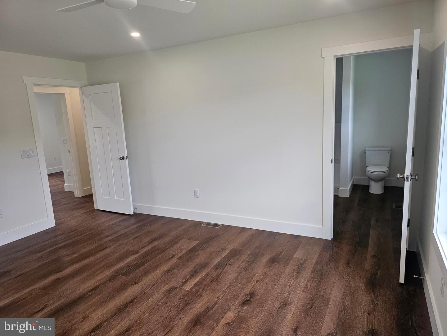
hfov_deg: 73.9
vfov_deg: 58.9
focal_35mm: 23
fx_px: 297
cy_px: 168
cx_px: 224
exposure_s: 1/180
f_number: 1.7
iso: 125
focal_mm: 6.3
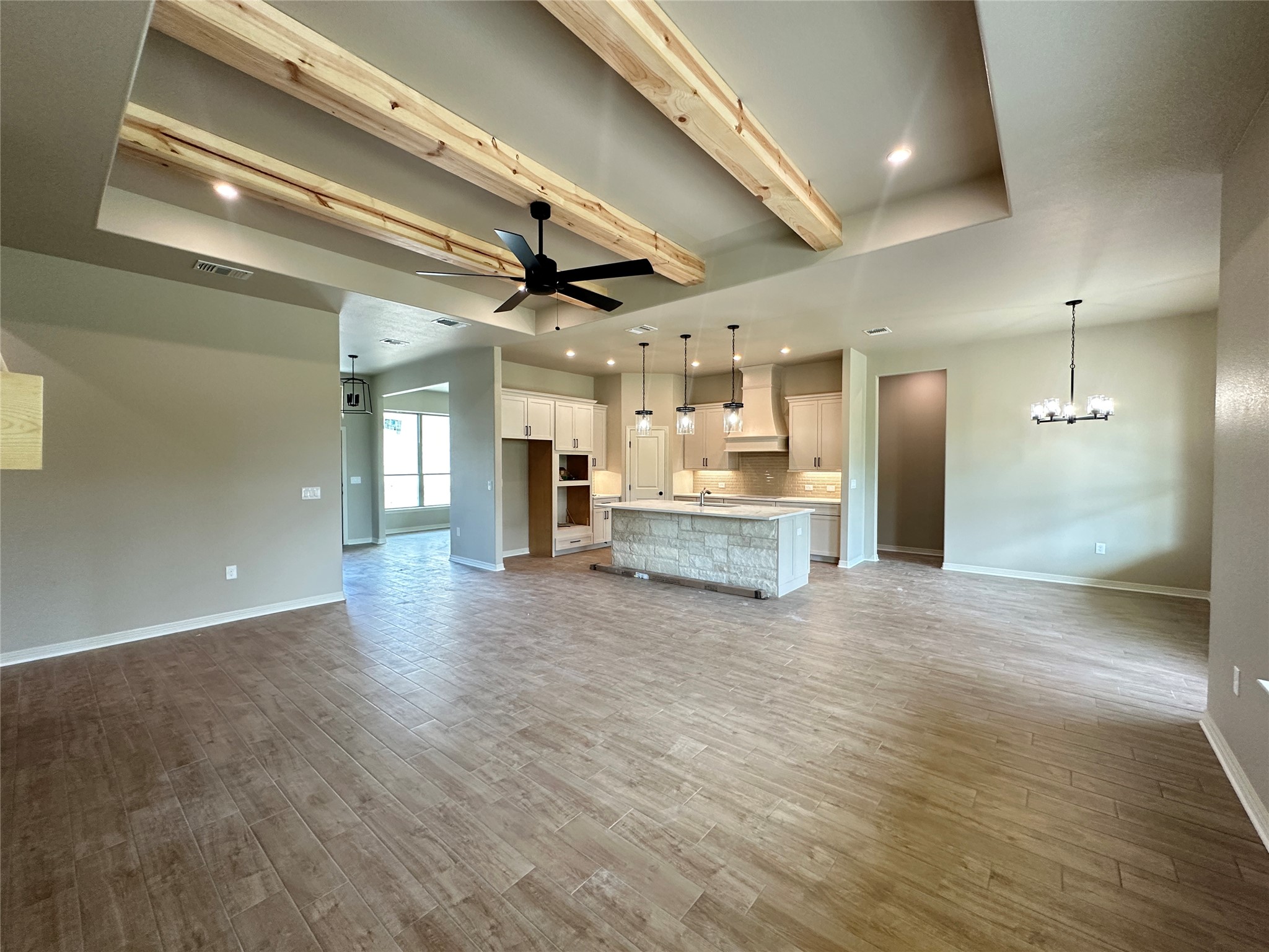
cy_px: 476
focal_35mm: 14
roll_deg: -0.5
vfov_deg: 85.7
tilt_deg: -1.1
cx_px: 634
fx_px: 513
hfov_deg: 102.1
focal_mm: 2.22
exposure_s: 1/120
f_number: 2.2
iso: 250
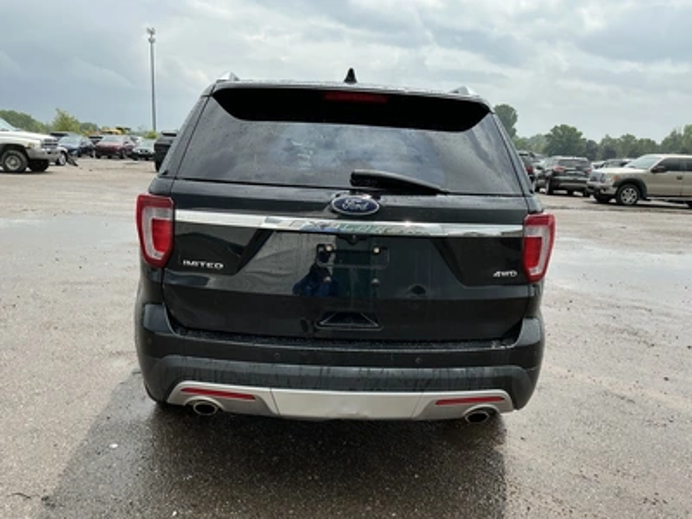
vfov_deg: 49.7
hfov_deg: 63.4
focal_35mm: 28
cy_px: 260
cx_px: 346
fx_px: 560
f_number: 1.8
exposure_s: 1/1912
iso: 25
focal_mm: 3
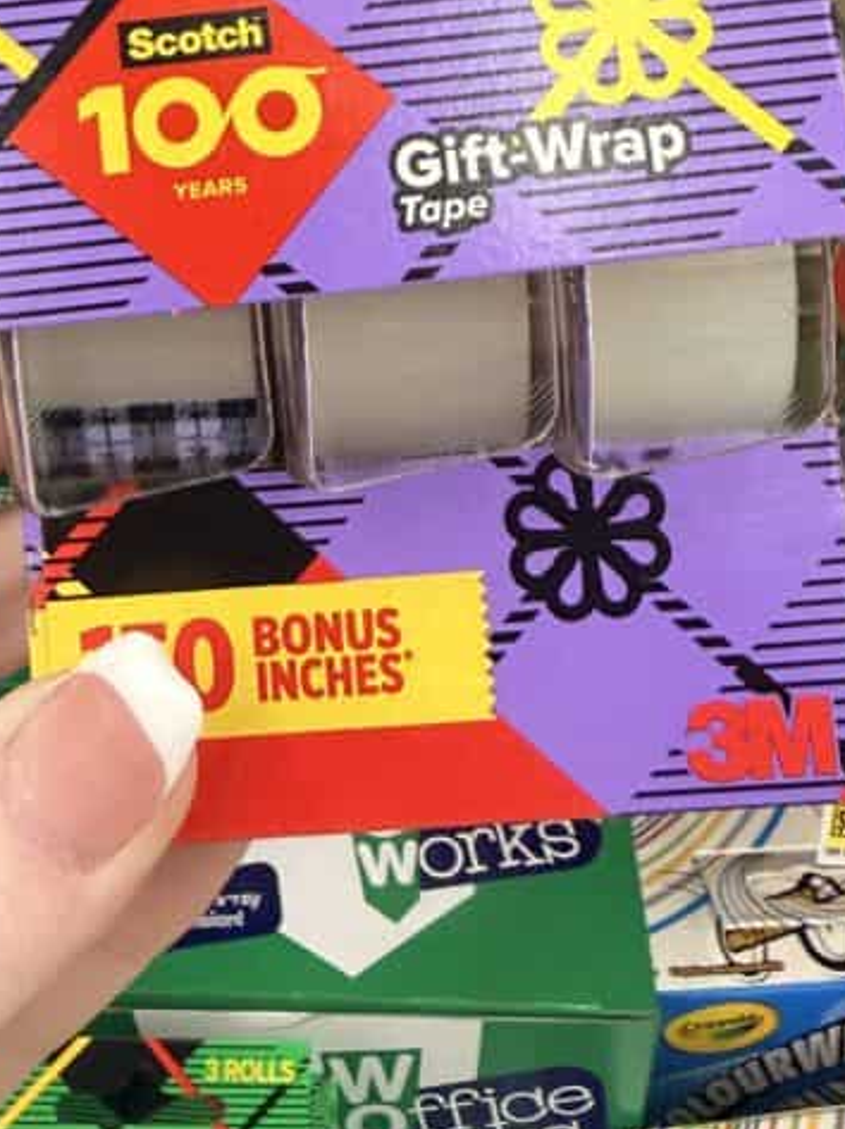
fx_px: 1695
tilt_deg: -26.2
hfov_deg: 27.9
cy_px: 17
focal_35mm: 52
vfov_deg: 33.8
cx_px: 344
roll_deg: -2.5
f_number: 2.2
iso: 200
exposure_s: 1/62
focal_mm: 2.22
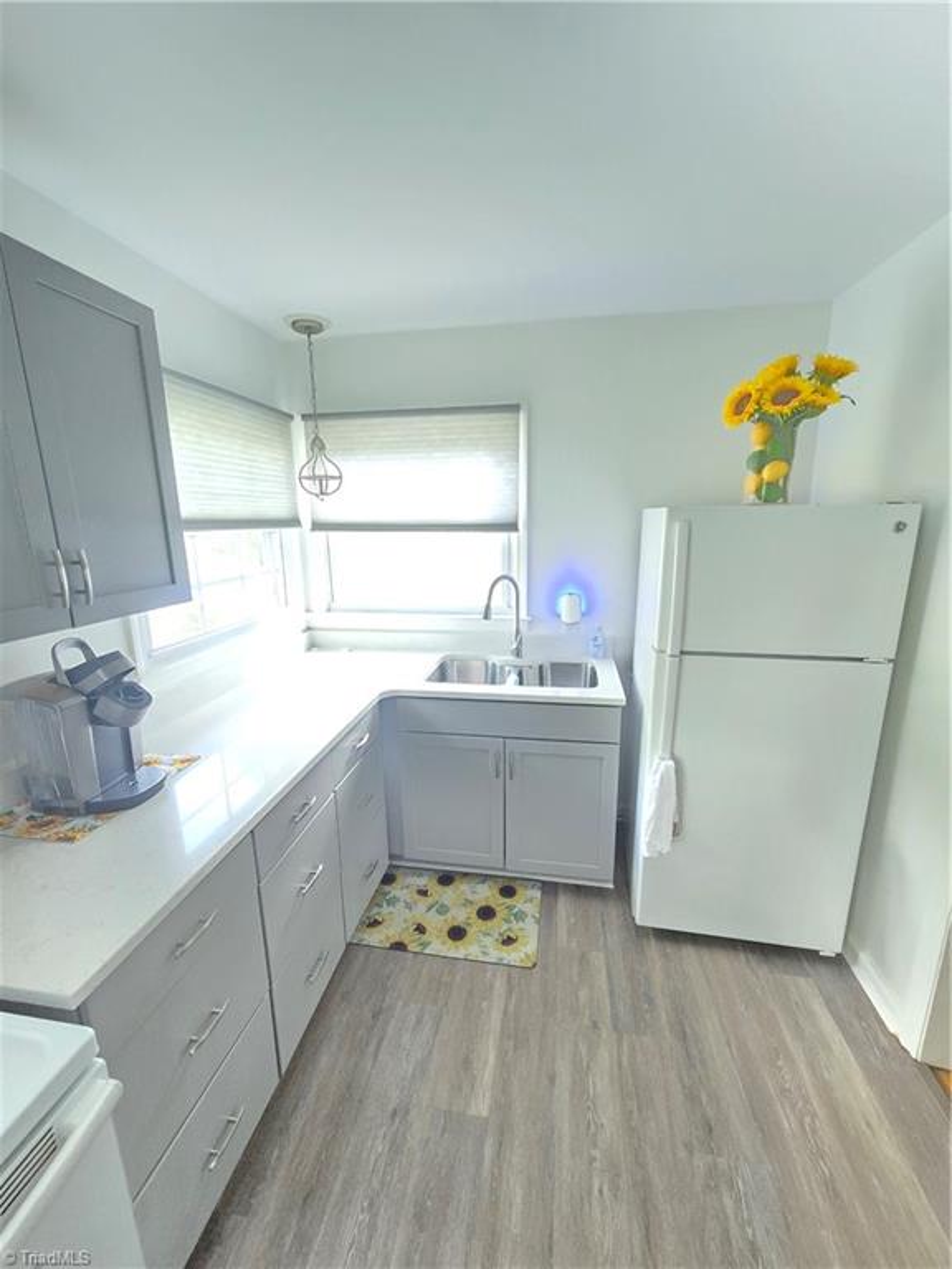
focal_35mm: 13
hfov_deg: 89.9
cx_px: 476
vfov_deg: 106.2
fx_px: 477
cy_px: 634
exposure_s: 1/60
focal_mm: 2.2
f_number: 2.2
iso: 1250
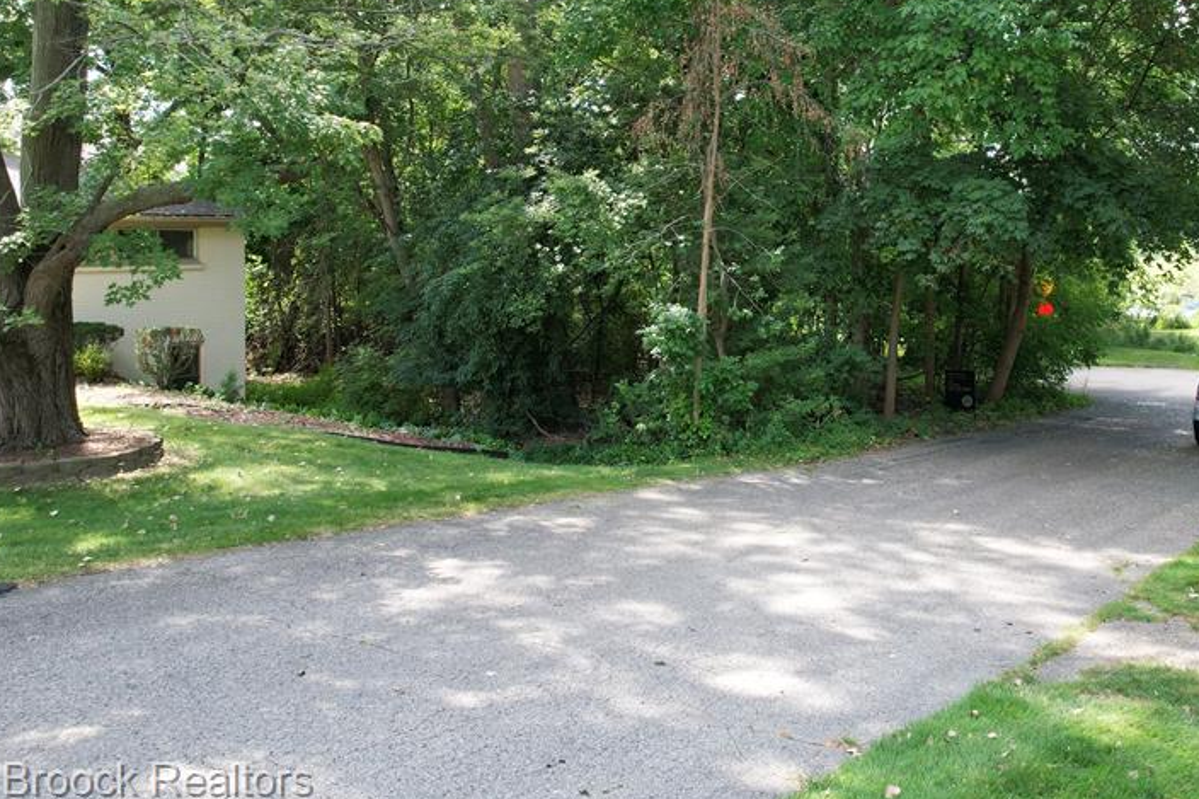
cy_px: 228
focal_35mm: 32
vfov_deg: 40.3
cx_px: 770
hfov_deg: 57.8
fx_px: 1065
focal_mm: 8.38
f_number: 2.8
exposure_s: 1/200
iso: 140
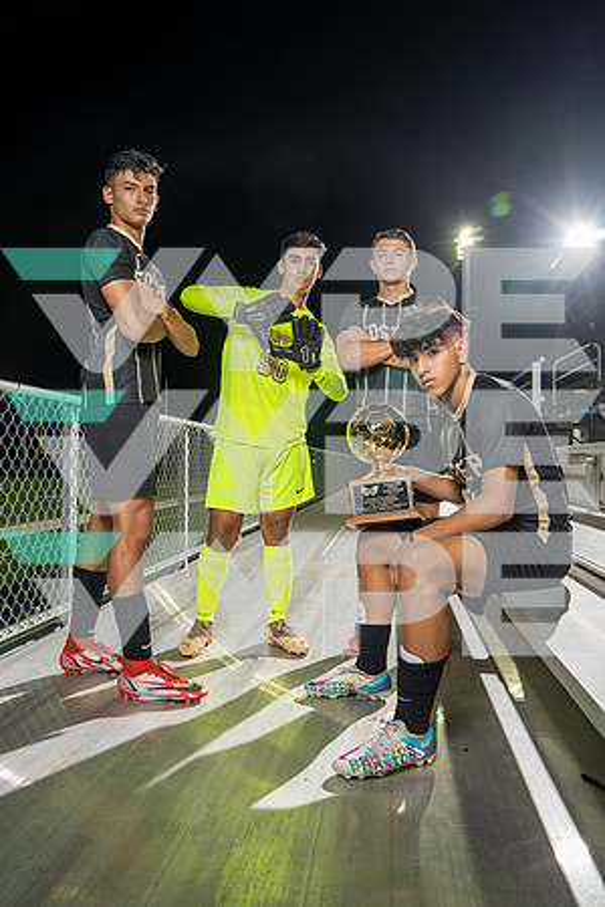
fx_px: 681
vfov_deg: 67.4
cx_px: 302
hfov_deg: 47.9
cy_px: 454
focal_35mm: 27
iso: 800
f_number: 5.6
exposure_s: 1/250
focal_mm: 27
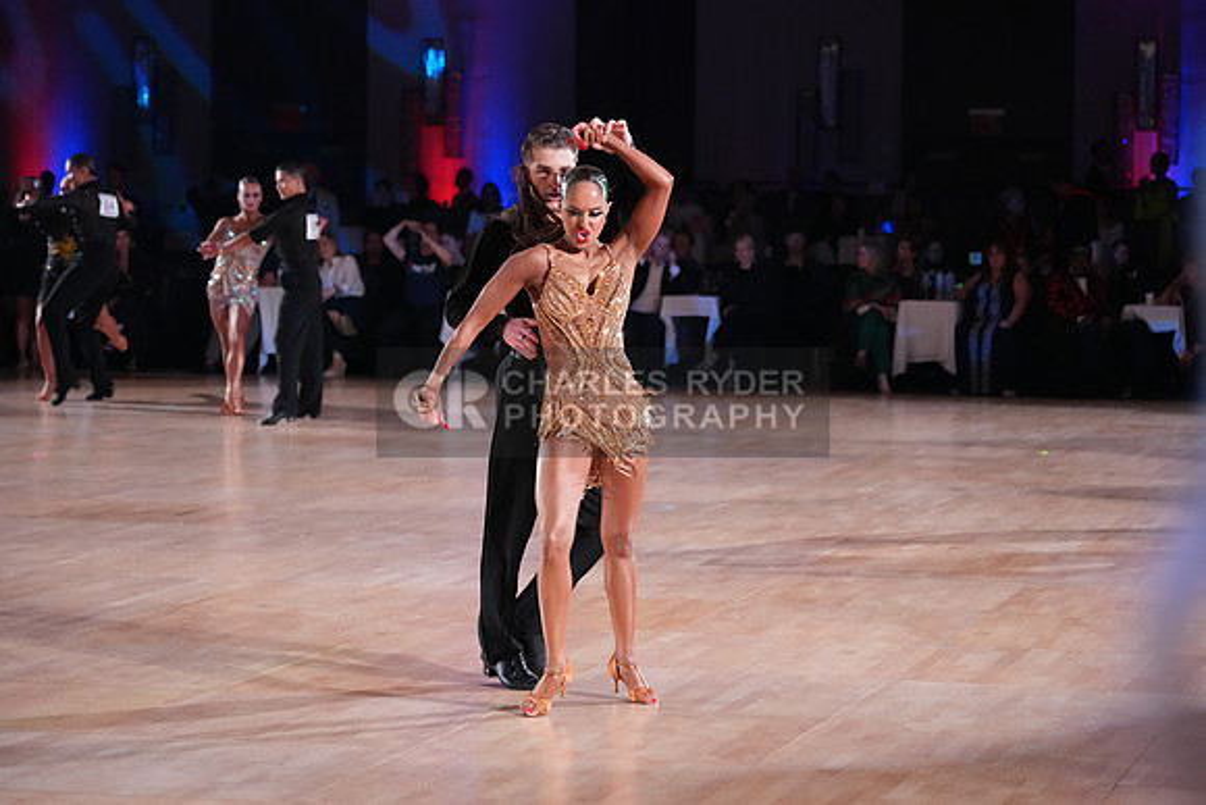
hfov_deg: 19.5
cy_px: 402
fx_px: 3518
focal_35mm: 105
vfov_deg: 13.0
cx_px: 603
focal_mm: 105
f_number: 4
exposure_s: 1/400
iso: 5000
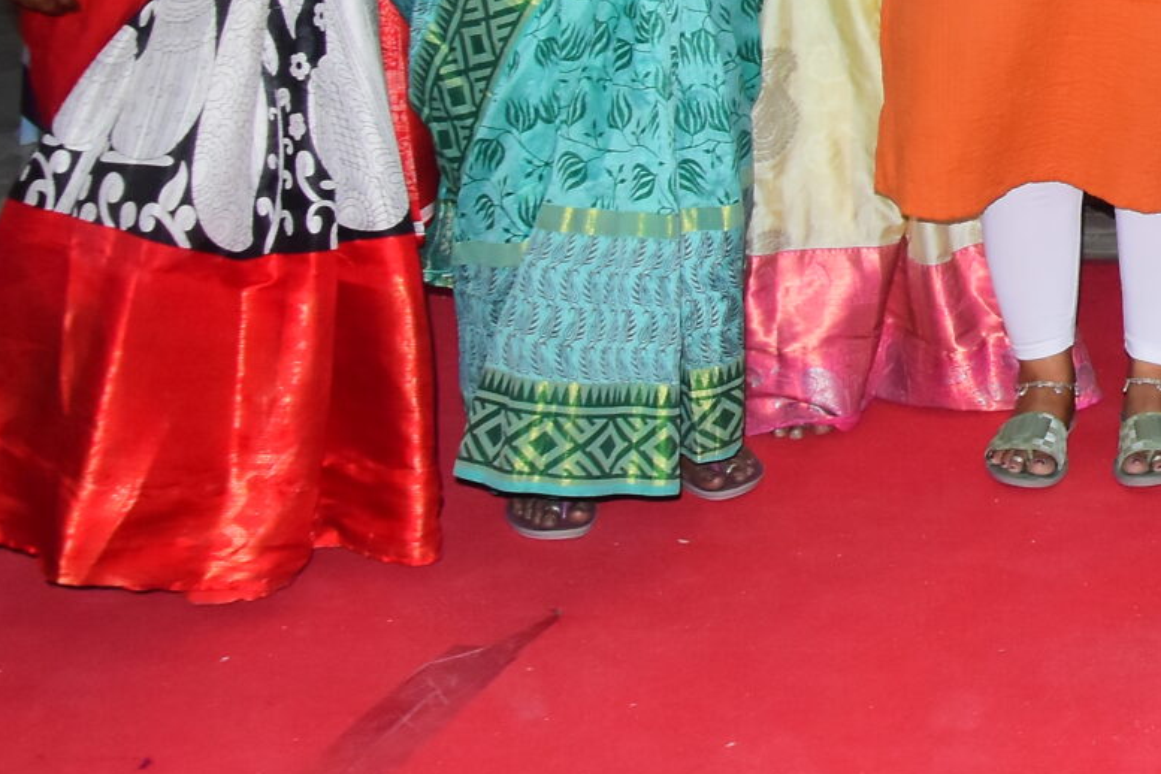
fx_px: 2870
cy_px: -298
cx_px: 1642
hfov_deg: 20.3
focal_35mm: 89
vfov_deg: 14.6
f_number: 7.1
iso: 640
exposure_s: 1/125
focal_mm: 18
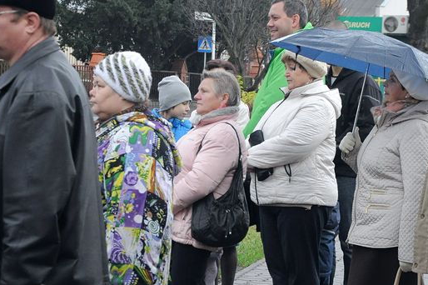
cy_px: 209
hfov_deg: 17.1
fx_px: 1414
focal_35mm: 119
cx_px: 306
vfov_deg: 11.5
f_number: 7.1
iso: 1600
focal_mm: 48
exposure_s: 1/200
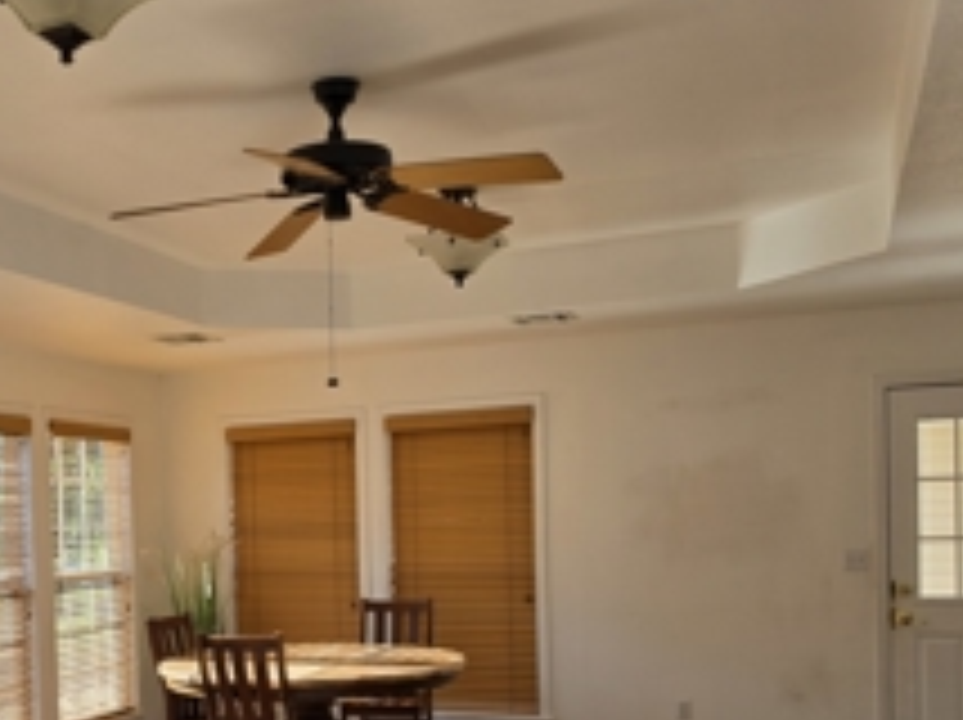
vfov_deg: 32.9
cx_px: 248
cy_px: 544
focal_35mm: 43
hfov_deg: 42.6
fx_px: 1195
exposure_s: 1/359
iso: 25
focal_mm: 6.5
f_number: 1.4
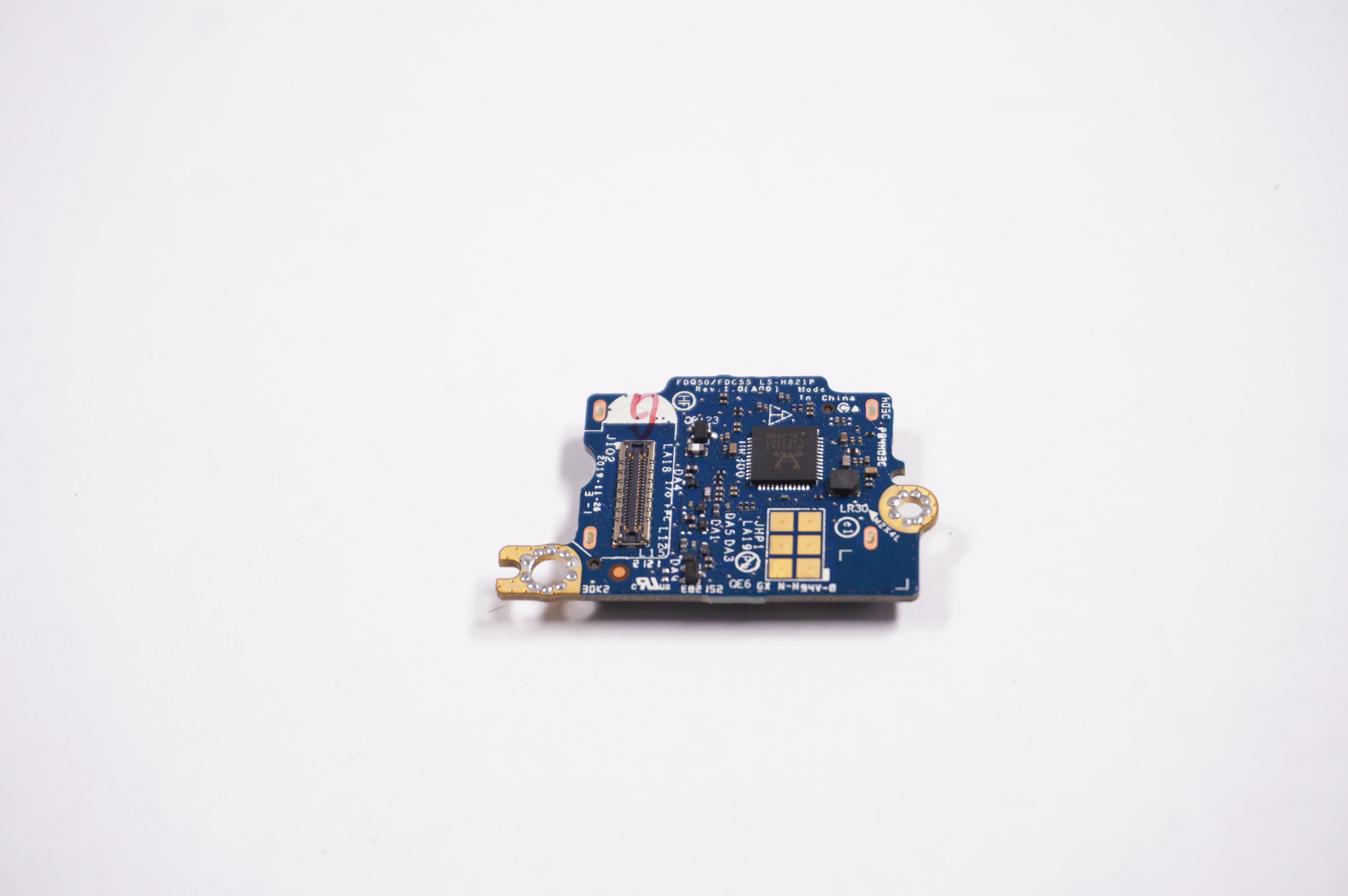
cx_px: 674
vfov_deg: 20.6
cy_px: 448
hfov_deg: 30.5
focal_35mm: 66
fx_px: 2469
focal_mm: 44
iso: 500
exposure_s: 1/250
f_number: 5.6
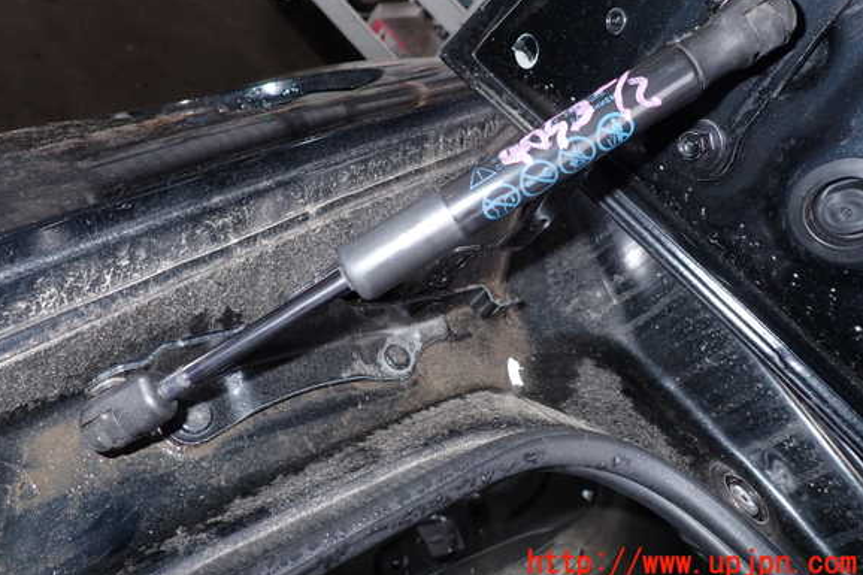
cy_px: 246
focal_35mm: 27
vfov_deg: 47.8
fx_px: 647
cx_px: 417
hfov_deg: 67.4
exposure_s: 1/30
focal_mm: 4.5
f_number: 2.8
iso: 200
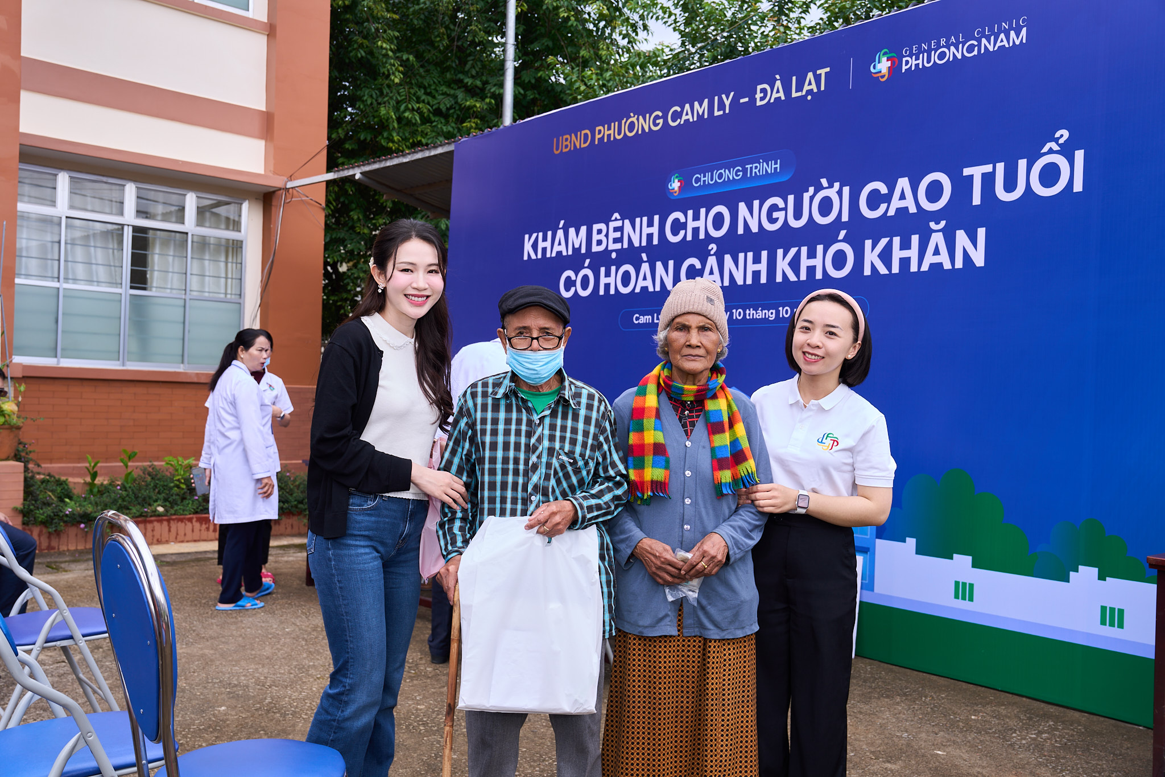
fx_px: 1068
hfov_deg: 57.2
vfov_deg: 40.0
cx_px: 582
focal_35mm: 33
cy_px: 388
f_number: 5
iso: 100
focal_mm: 33
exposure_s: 1/200
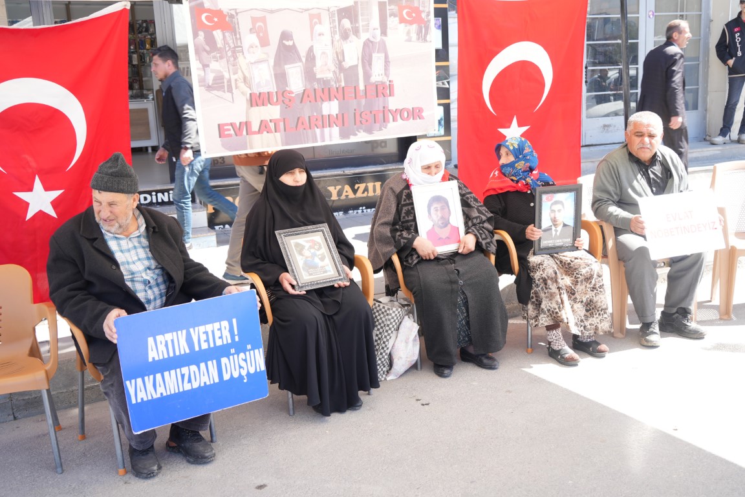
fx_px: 724
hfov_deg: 54.4
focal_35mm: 35
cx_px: 372
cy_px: 248
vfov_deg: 37.9
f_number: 4
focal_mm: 35
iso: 100
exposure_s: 1/100
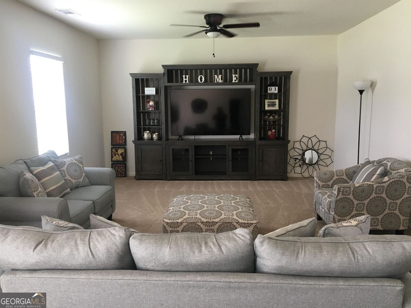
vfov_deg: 48.2
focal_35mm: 29
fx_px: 344
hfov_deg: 61.7
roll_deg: -0.1
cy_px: 154
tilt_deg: -7.8
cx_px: 206
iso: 100
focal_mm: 4.15
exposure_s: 1/30
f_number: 2.2
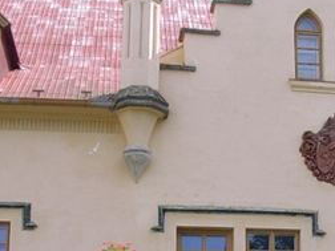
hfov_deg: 20.3
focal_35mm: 94
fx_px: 910
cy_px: 262
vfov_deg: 15.4
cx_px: 316
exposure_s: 1/166
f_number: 5.4
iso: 70
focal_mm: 5.6
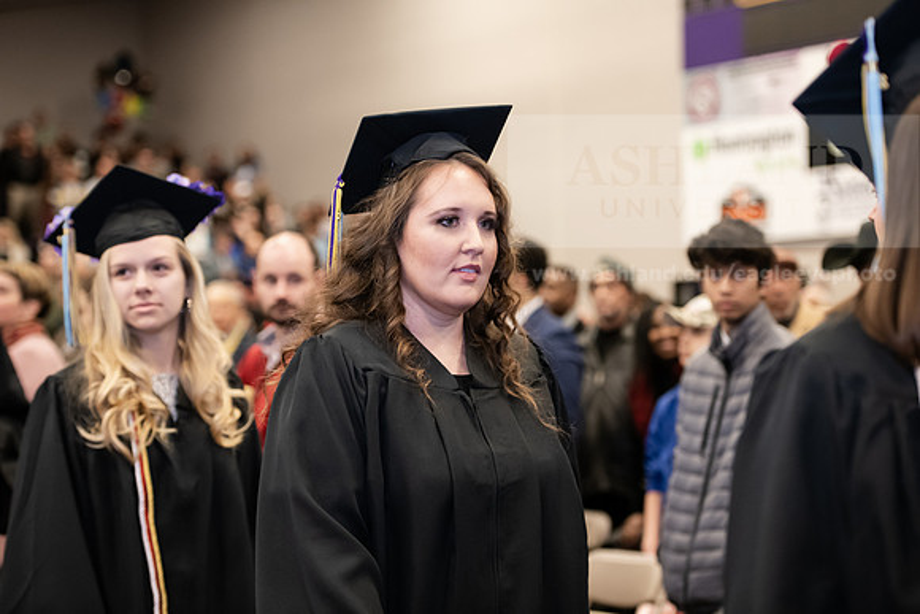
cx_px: 460
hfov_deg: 23.9
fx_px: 2173
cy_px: 307
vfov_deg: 16.1
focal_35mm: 85
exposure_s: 1/200
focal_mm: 85
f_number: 3.2
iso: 2000
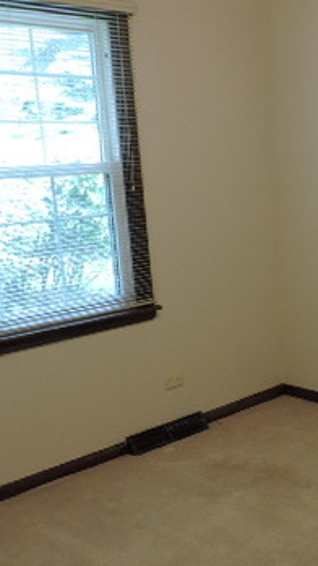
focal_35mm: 48
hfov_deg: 22.9
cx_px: 378
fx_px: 720
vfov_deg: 42.9
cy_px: 310
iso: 180
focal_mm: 4.3
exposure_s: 1/30
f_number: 3
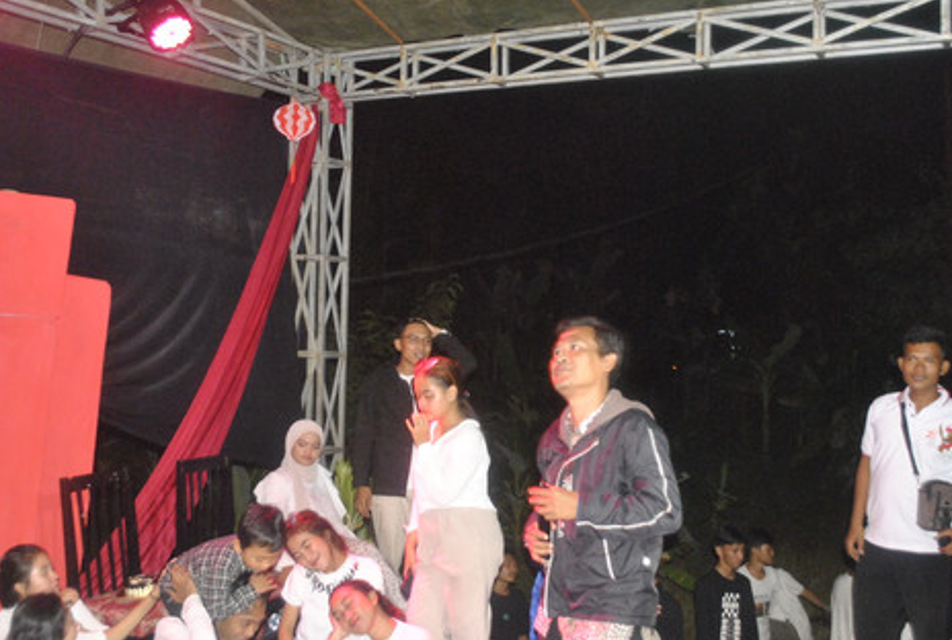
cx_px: 462
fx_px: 1114
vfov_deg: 32.1
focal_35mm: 42
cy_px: 314
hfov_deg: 46.3
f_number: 4.2
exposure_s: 1/25
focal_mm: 26
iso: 1600
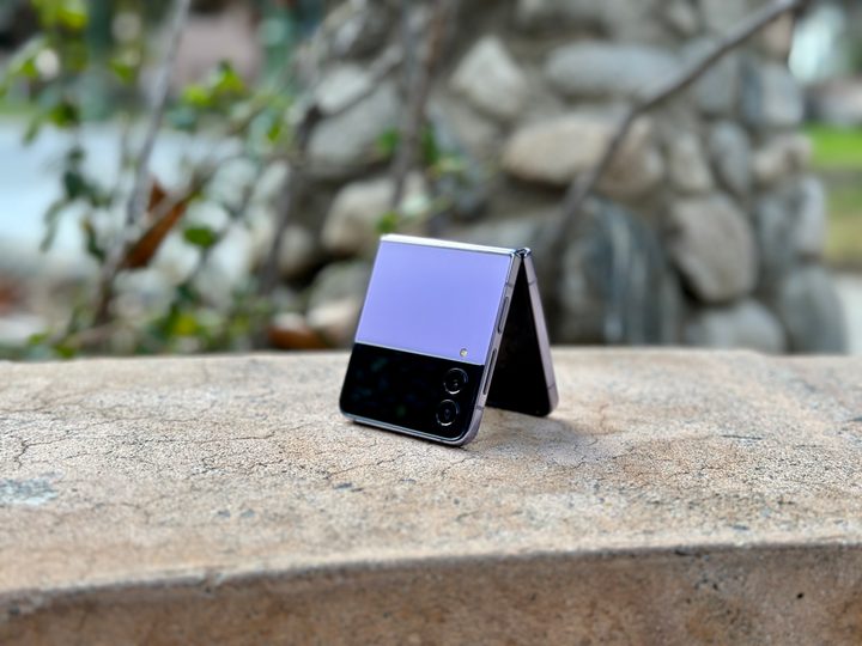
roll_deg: -1.1
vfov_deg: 30.3
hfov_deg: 39.7
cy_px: 323
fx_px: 1195
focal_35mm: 48
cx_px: 431
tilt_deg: -11.2
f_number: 1.78
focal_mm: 6.86
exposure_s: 1/953
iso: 80
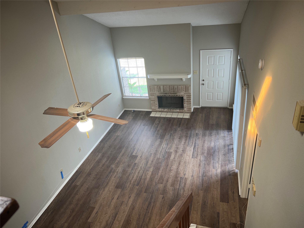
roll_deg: +5.4
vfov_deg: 53.1
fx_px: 228
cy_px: 114
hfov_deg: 67.3
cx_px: 152
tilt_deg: -28.6
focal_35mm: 26
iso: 80
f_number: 1.5
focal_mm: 5.7
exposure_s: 1/60
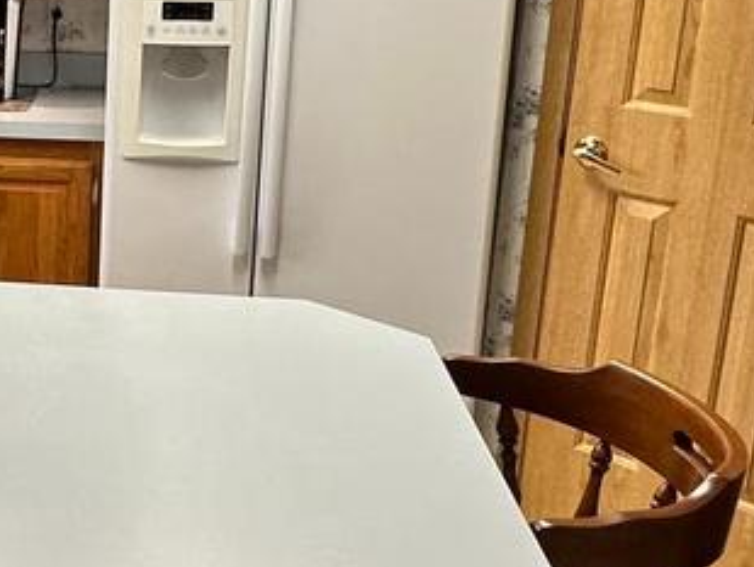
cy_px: 187
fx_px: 1417
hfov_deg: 25.8
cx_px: -207
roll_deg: +0.2
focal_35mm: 65
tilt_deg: -13.5
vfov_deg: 22.5
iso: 160
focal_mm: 2.22
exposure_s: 1/60
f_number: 2.2
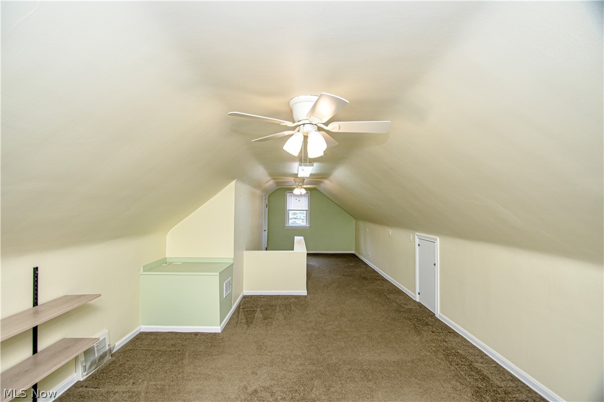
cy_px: 201
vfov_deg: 77.3
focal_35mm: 15
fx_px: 252
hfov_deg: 100.4
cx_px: 302
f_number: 4
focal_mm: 10
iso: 100
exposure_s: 1/60
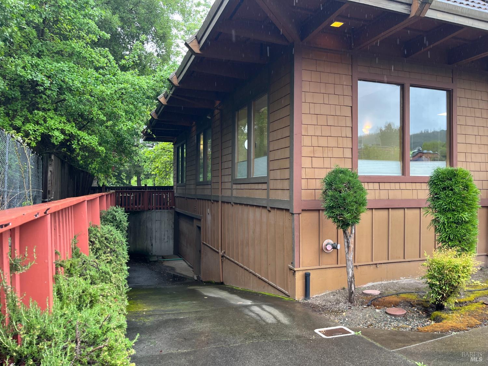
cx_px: 244
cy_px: 183
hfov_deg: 67.3
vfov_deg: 53.1
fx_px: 367
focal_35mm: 26
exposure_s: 1/121
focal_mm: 5.1
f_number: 1.6
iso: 125
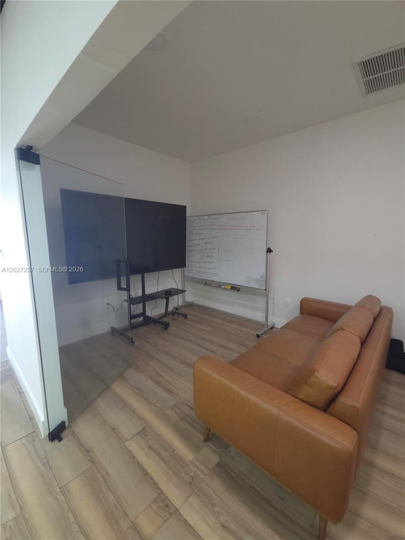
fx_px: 203
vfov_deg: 106.2
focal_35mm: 13
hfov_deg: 89.9
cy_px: 270
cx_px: 202
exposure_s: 1/30
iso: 250
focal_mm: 2.2
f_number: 2.2
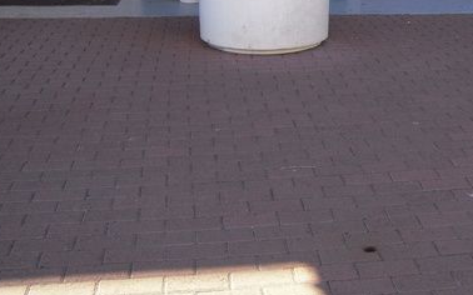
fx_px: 735
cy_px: 41
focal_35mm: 57
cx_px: 355
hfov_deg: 34.9
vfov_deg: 22.3
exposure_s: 1/320
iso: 100
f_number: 2.7
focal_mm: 5
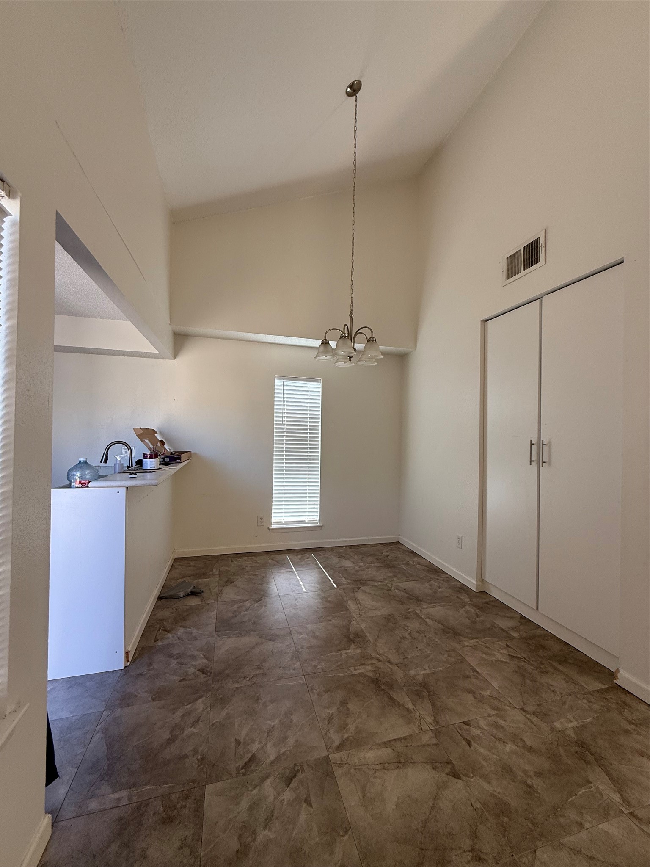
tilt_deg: +0.6
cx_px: 325
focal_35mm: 14
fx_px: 351
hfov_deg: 85.7
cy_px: 434
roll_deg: -1.6
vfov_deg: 102.1
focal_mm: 2.22
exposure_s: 1/99
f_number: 2.2
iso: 64
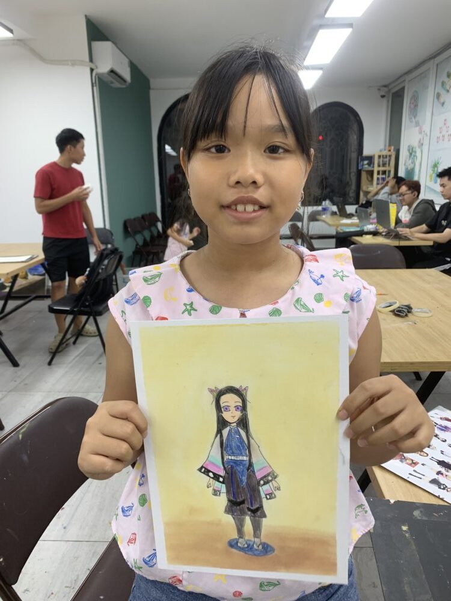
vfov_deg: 67.3
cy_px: 300
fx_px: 452
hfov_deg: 53.1
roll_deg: -1.5
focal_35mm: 26
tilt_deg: -15.3
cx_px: 226
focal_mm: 4.25
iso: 64
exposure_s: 1/100
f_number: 1.8
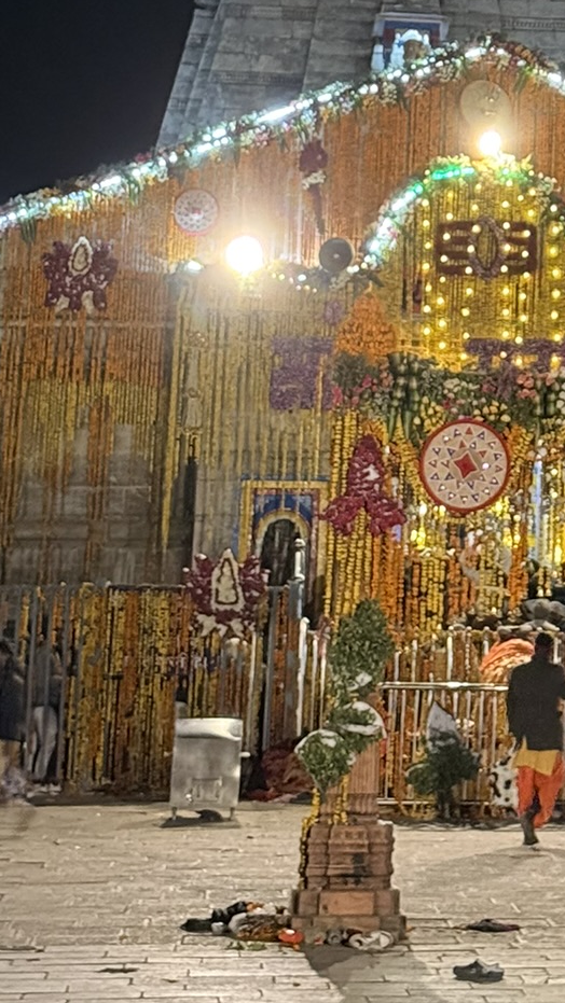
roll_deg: -1.3
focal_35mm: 115
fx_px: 3062
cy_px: -57
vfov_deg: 18.0
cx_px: 656
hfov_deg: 10.4
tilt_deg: +15.2
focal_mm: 6.76
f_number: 1.78
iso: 640
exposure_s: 1/25
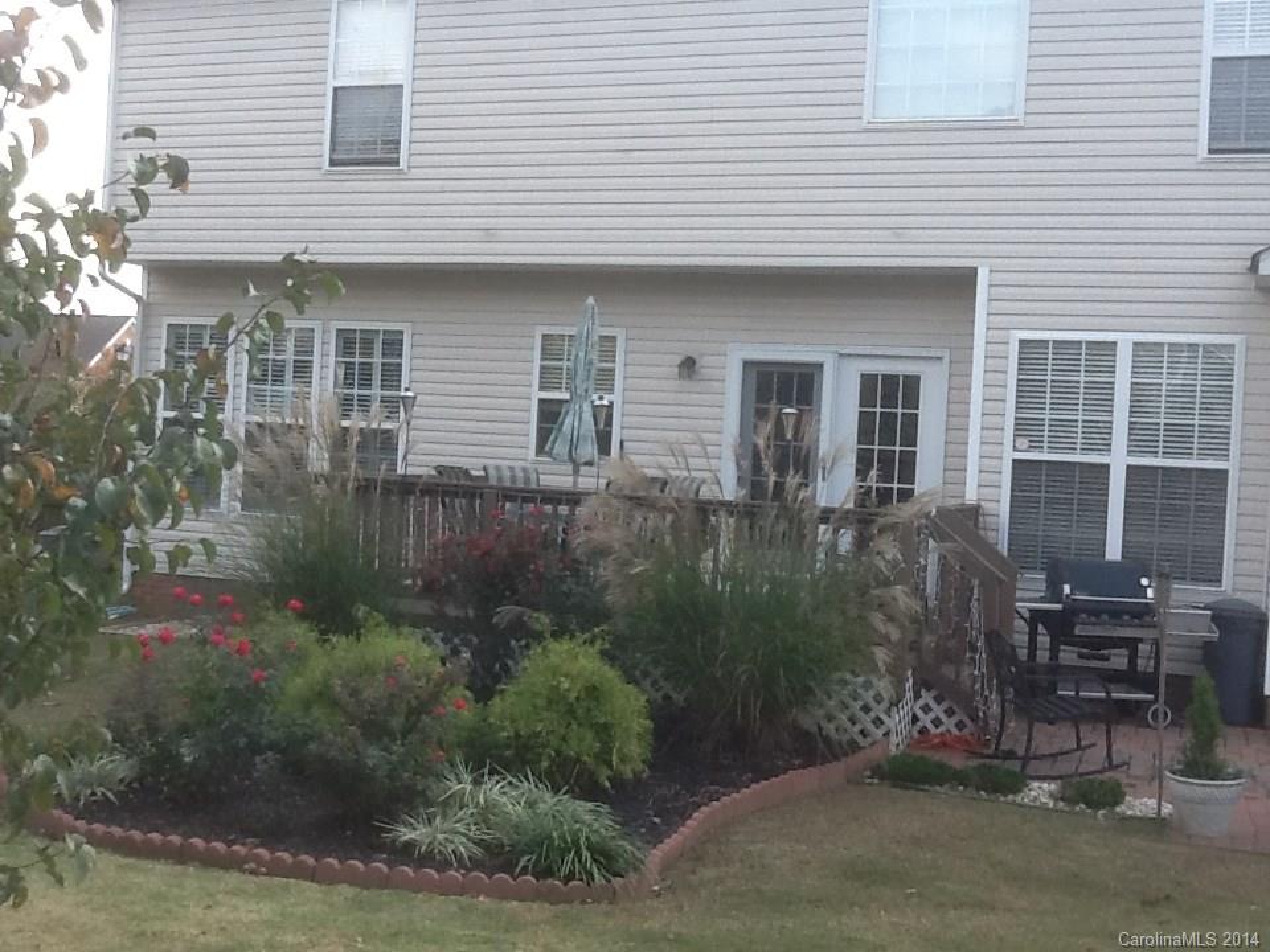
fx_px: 1614
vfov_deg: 32.9
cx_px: 635
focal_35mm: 44
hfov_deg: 42.9
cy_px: 476
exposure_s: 1/377
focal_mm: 2.03
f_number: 2.4
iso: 40
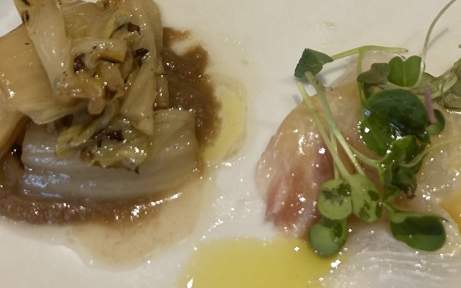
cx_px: 283
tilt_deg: -49.4
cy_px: -20
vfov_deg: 18.7
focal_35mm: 67
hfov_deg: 30.5
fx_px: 842
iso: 64
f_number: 1.5
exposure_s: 1/50
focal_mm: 5.7
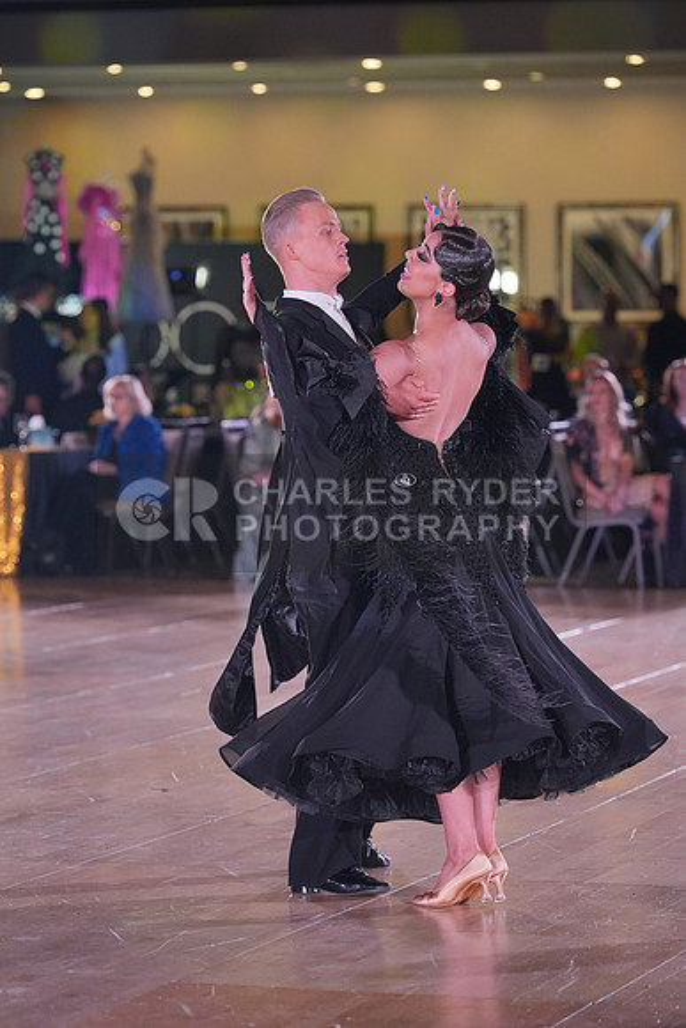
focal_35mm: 150
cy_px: 514
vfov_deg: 13.7
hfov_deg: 9.2
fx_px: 4285
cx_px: 343
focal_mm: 150
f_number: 4
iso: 2000
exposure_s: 1/400
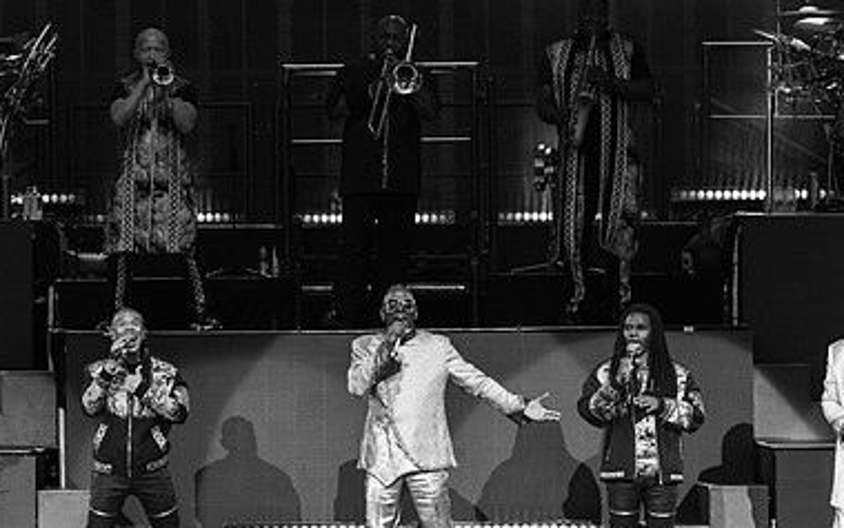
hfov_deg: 5.7
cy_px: 286
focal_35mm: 370
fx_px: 8516
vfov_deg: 3.6
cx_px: 324
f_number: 5.3
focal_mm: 220
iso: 1000
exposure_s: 1/500
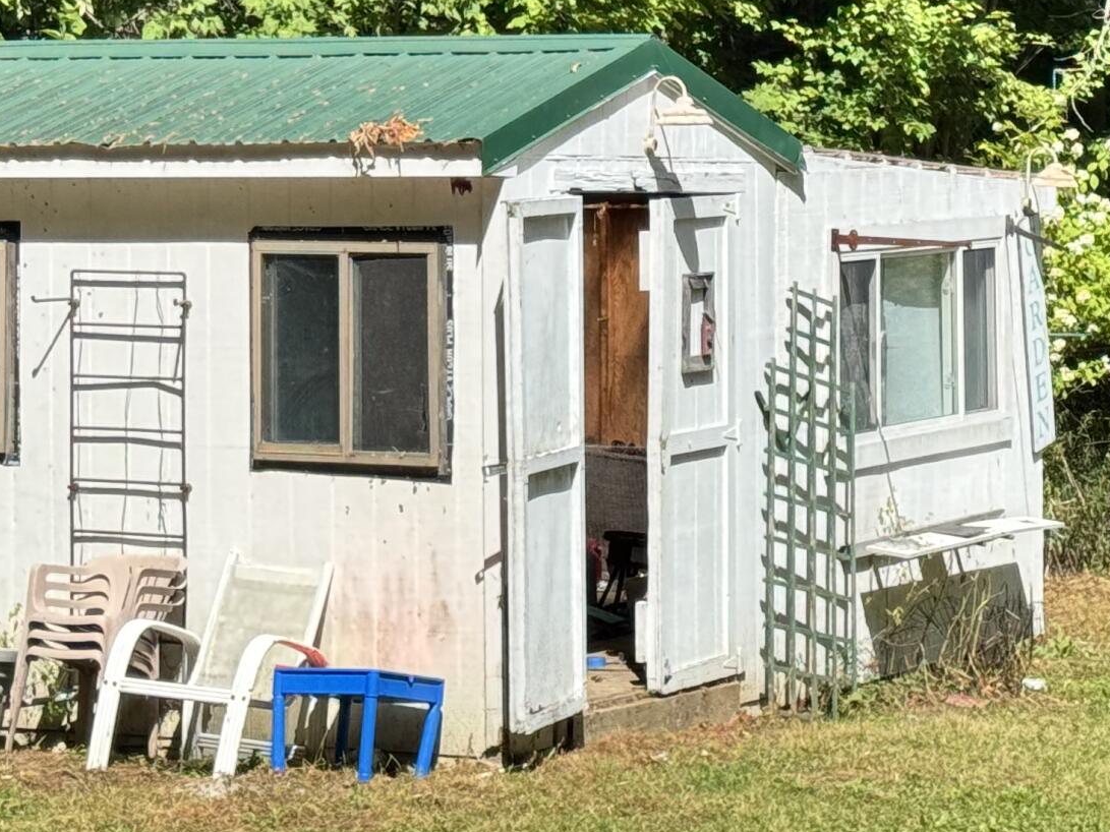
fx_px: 4232
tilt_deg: +0.9
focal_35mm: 132
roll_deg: +0.9
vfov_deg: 11.1
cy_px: -20
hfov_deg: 14.9
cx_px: 739
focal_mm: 6.76
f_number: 1.78
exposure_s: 1/2252
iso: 64
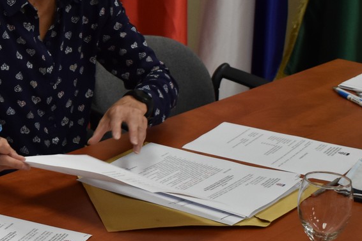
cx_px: -52
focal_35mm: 114
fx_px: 1151
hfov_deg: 17.2
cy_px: 104
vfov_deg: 12.0
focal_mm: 27
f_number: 4
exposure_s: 1/160
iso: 800
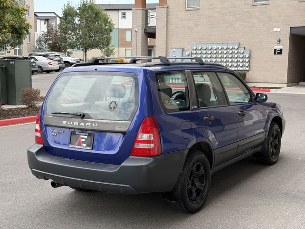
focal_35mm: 48
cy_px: 114
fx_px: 423
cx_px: 152
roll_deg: -0.7
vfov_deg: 30.3
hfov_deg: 39.7
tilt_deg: -6.1
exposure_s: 1/939
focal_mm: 6.76
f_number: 1.78
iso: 64
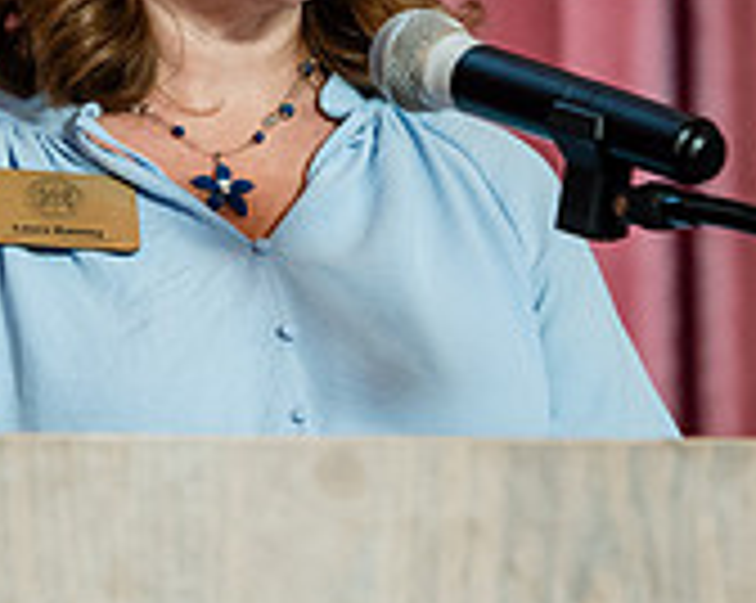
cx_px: 230
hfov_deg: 4.6
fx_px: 9431
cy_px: 56
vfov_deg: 3.7
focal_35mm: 422
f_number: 3.5
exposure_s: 1/200
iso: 1600
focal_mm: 130
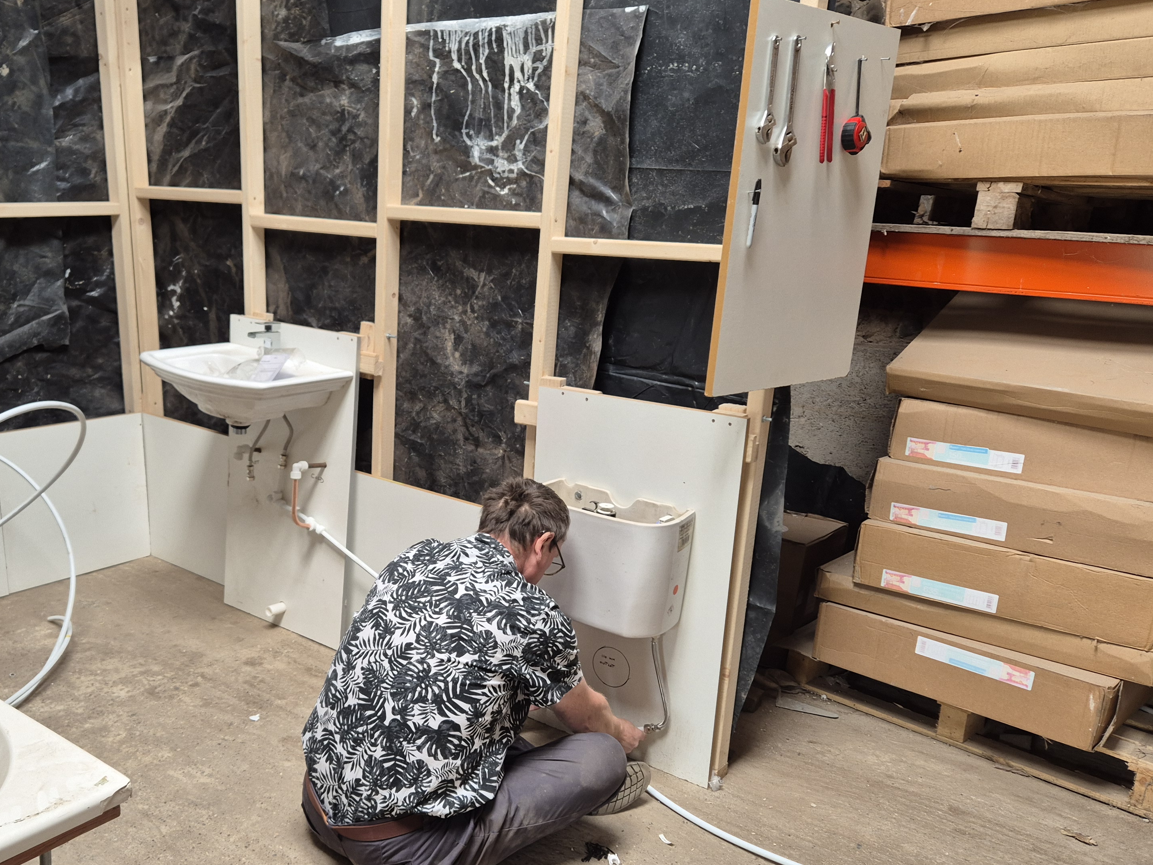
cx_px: 439
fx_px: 1066
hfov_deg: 56.2
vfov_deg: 44.0
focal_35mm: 32
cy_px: 513
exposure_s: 1/100
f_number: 1.8
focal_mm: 5.4
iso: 160
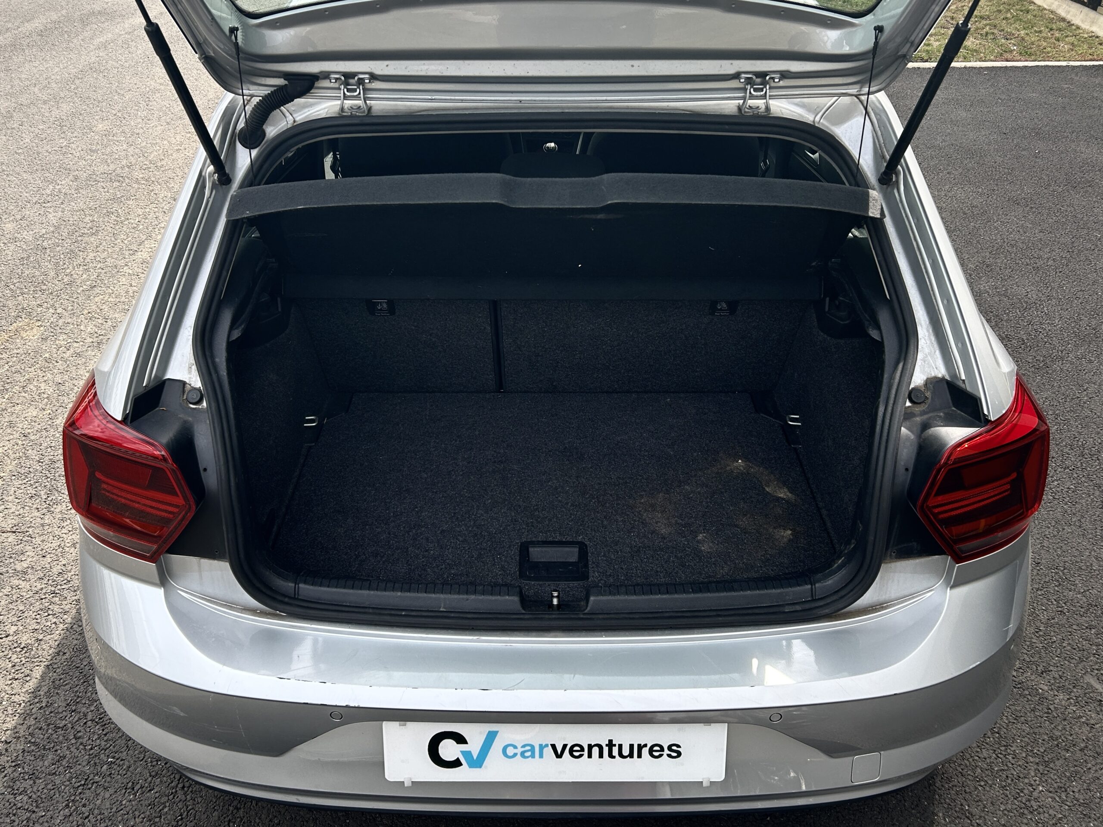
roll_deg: -0.4
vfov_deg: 53.1
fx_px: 828
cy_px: 414
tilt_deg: -29.4
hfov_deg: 67.3
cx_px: 552
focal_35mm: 26
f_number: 1.5
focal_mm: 5.7
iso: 50
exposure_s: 1/909
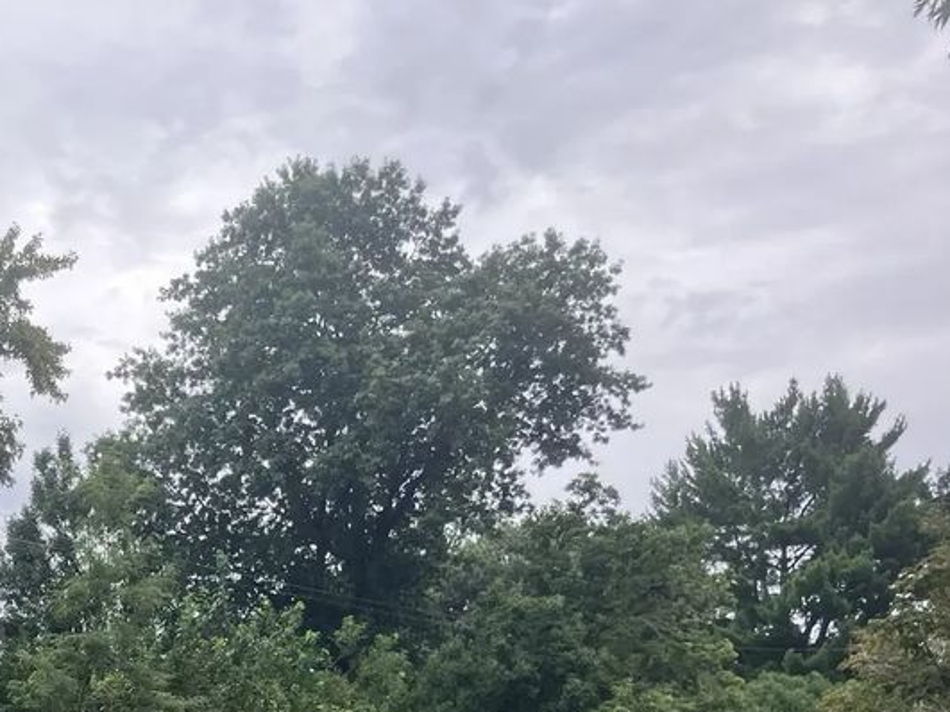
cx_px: 84
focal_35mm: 54
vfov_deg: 25.9
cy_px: 682
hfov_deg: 33.6
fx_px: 1482
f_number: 1.8
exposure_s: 1/540
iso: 32
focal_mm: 3.99
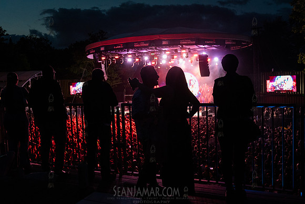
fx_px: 285
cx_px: 160
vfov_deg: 39.3
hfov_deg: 56.3
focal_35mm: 34
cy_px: 98
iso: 5000
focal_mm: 32
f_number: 3.5
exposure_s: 1/200
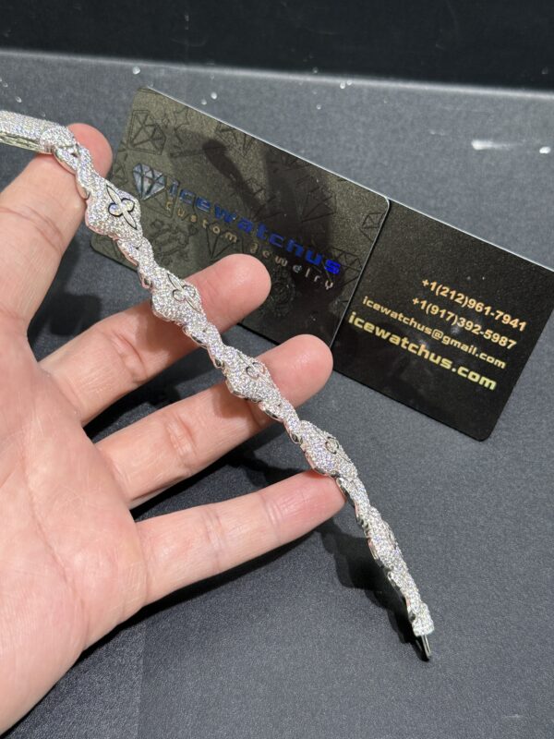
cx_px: 277
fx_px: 1024
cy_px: 370
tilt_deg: -54.4
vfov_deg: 39.7
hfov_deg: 30.3
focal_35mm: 48
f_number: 1.78
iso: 80
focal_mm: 6.76
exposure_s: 1/100
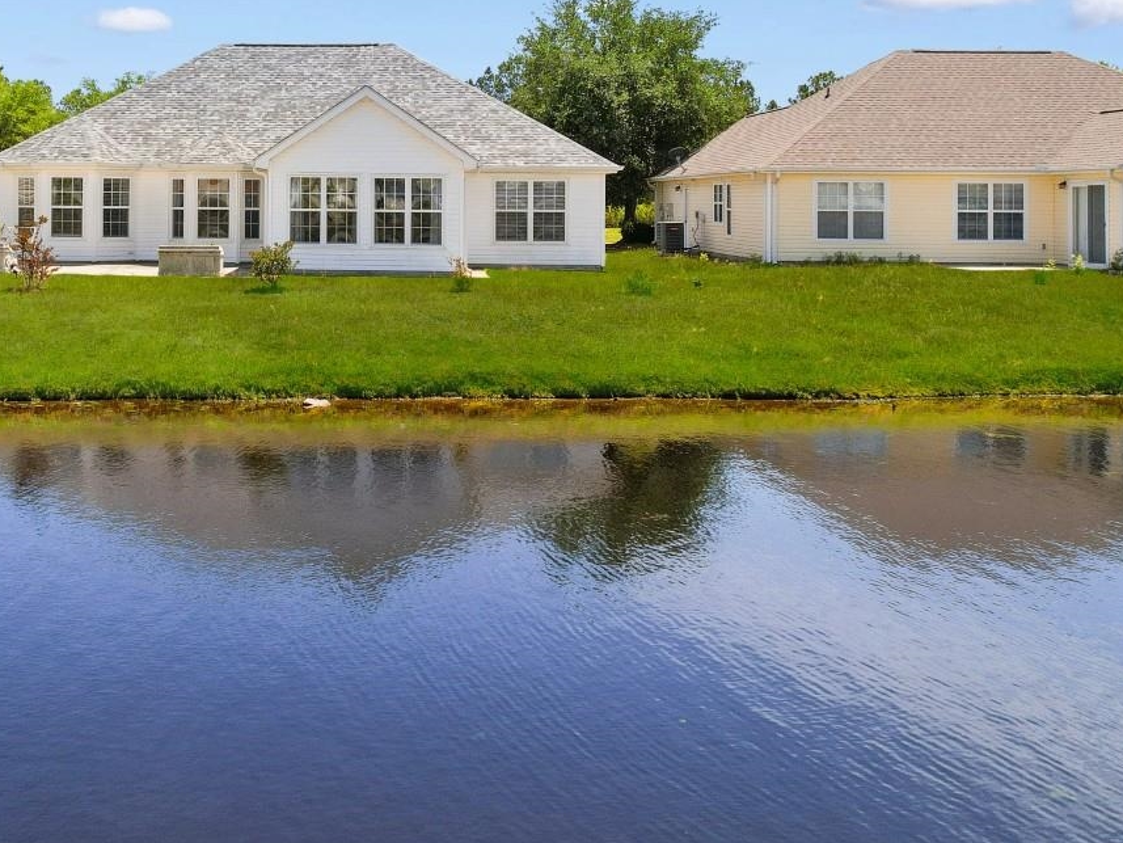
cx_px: 273
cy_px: 157
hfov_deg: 45.1
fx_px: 1298
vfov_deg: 34.7
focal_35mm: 40
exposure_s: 1/350
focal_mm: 8.38
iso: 130
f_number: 2.8
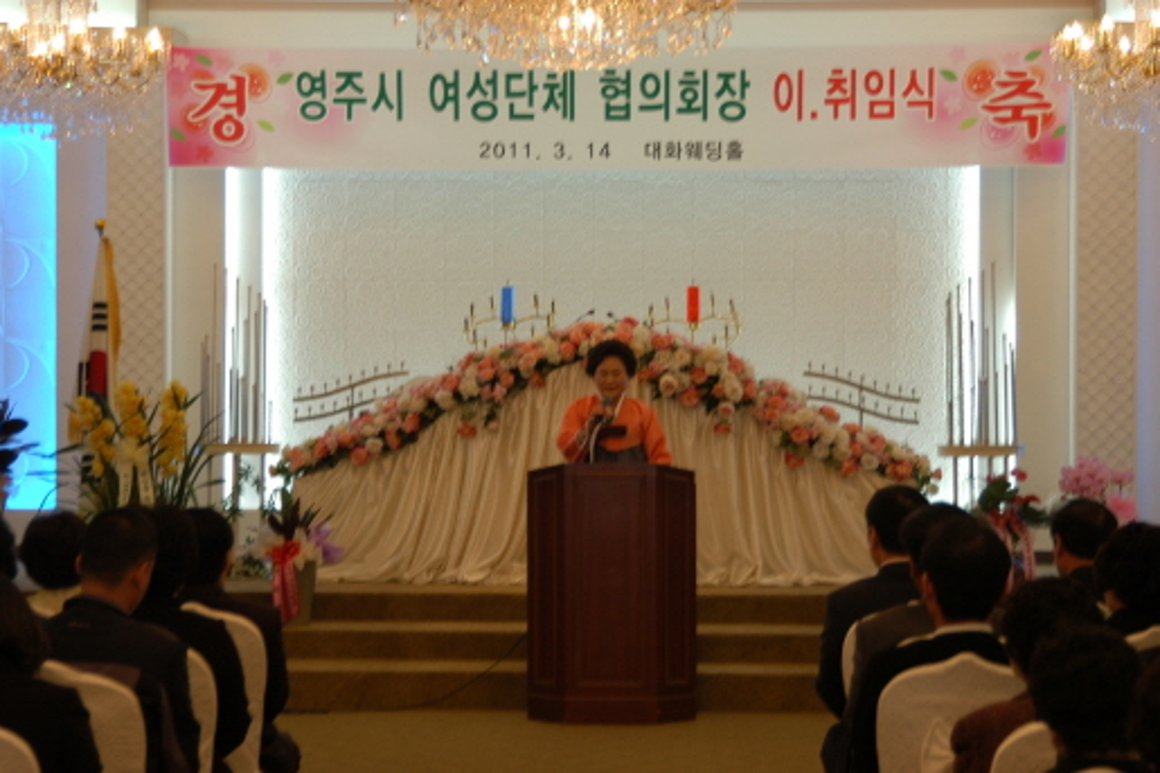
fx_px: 2577
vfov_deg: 17.1
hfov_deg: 25.4
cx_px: 590
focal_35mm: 80
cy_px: 409
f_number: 4.5
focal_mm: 50
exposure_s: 1/25
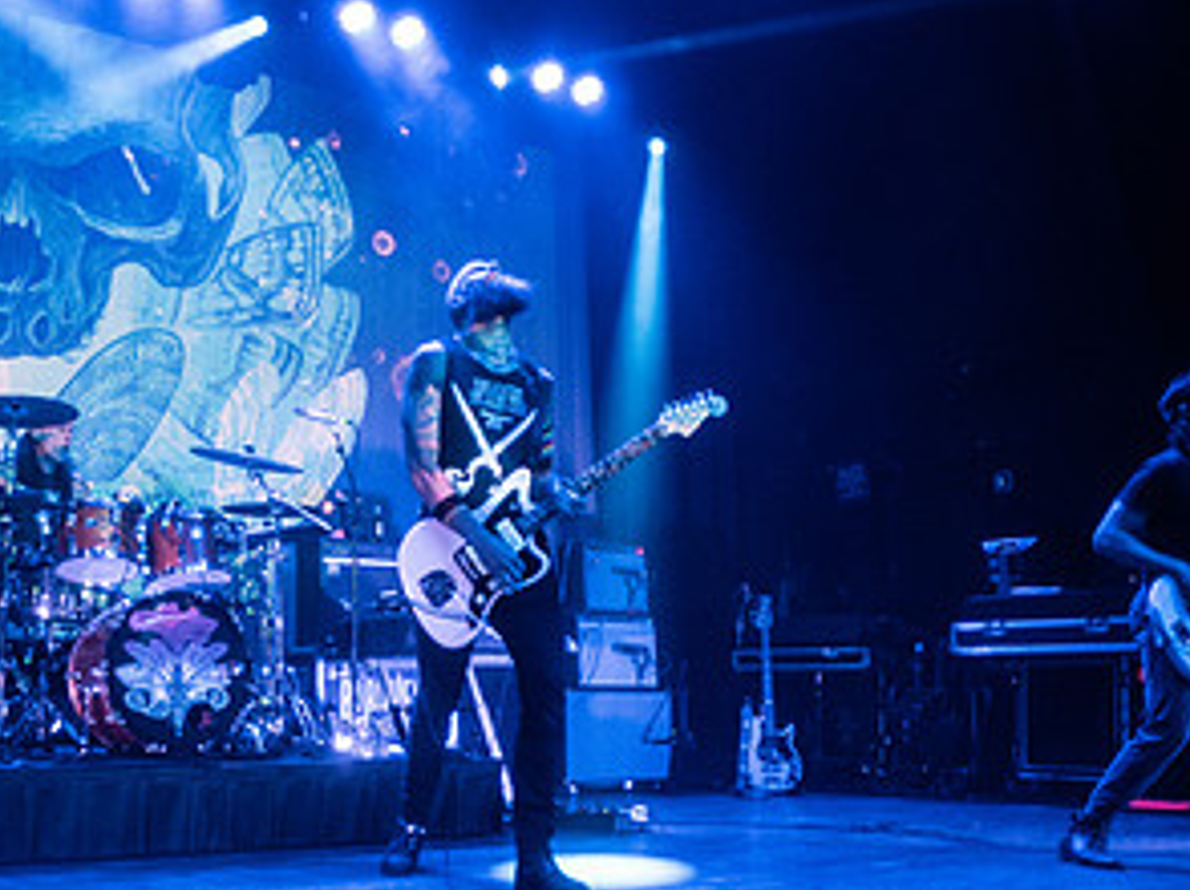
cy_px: 601
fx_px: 1305
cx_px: 328
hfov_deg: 47.5
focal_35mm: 38
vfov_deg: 37.2
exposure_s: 1/500
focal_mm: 20
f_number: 3.2
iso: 3200
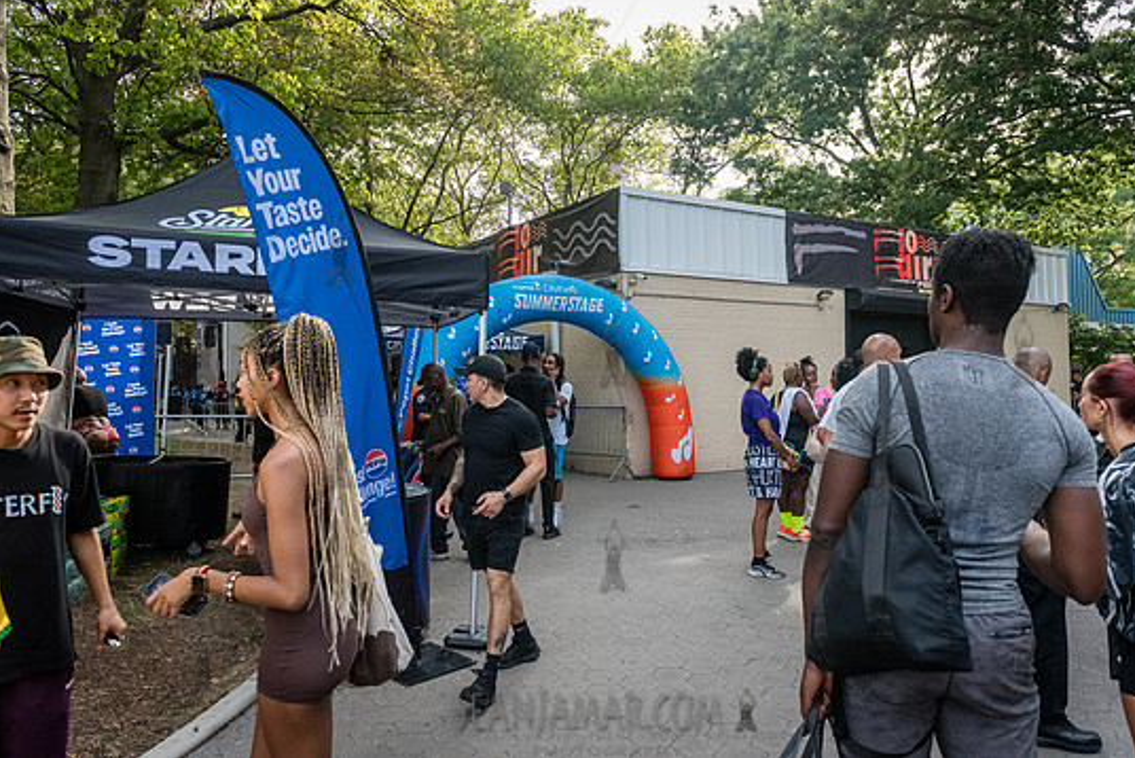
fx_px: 820
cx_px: 612
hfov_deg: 69.3
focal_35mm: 26
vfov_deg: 49.6
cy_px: 350
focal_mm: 24
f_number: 4
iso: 4000
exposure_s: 1/4000
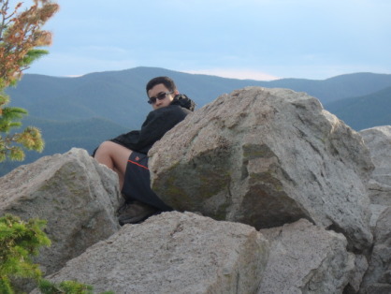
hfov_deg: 18.7
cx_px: 196
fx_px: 1187
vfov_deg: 14.1
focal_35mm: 105
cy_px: 147
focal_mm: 18.7
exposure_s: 1/125
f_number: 5.7
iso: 200
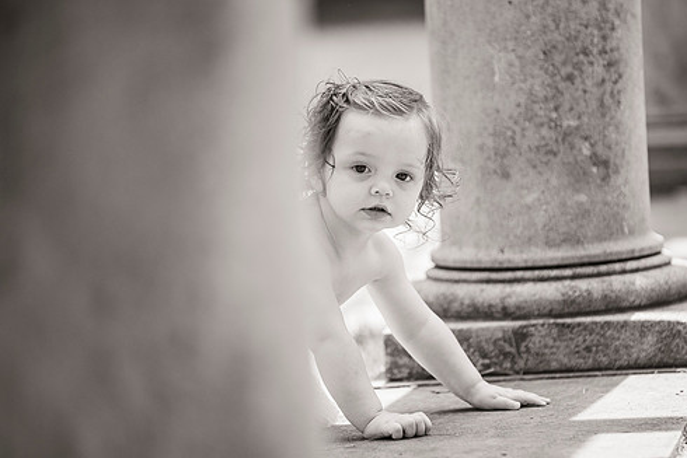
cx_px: 384
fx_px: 4295
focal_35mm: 225
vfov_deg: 6.1
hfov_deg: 9.1
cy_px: 247
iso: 640
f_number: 2.8
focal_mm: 190
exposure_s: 1/2500
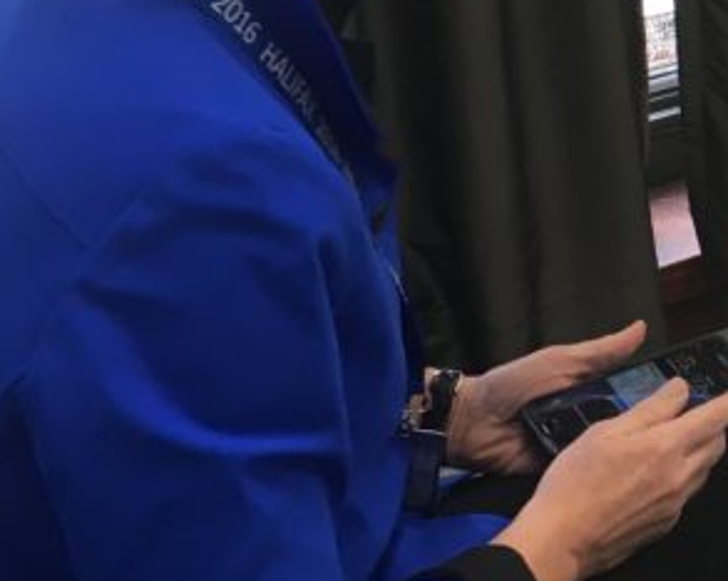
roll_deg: -1.0
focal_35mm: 99
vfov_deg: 15.3
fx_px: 2132
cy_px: 2
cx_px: 1049
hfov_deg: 17.6
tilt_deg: -13.6
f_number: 2.2
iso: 25
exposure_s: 1/30
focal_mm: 4.15
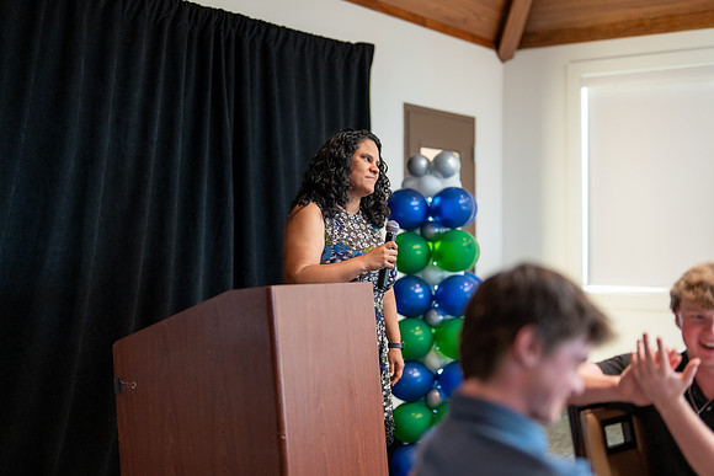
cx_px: 357
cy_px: 238
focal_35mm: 50
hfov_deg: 39.4
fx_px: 996
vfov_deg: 26.9
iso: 640
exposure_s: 1/320
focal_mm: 50
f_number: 1.2
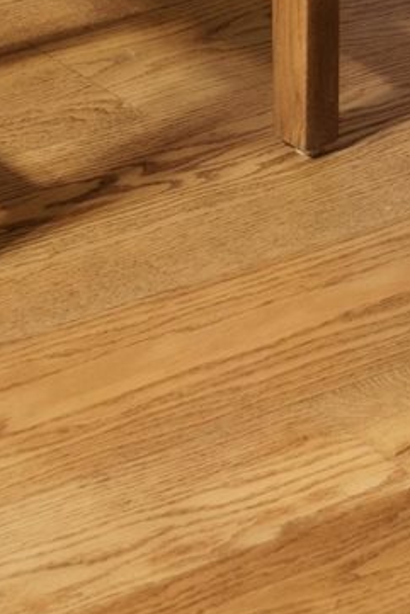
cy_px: -1325
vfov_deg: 8.8
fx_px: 3157
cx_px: -369
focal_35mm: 185
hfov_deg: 7.2
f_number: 4
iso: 250
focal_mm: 29
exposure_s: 1/10
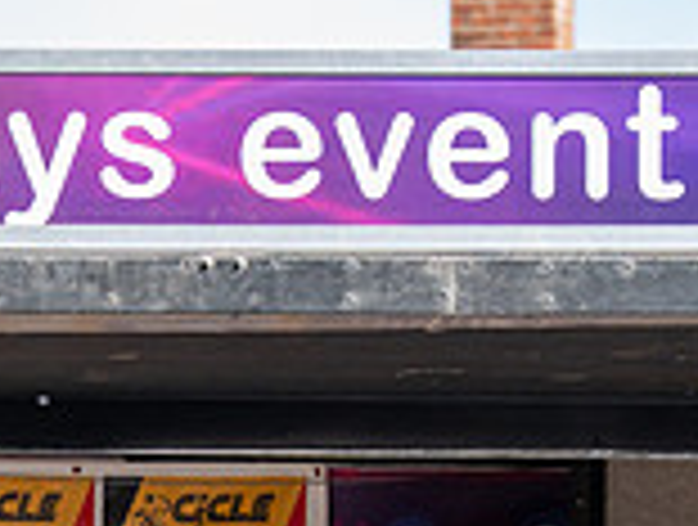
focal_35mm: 585
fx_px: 11823
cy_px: 726
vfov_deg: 2.5
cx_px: -531
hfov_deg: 3.4
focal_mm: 163
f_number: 6.3
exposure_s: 1/1000
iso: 1250
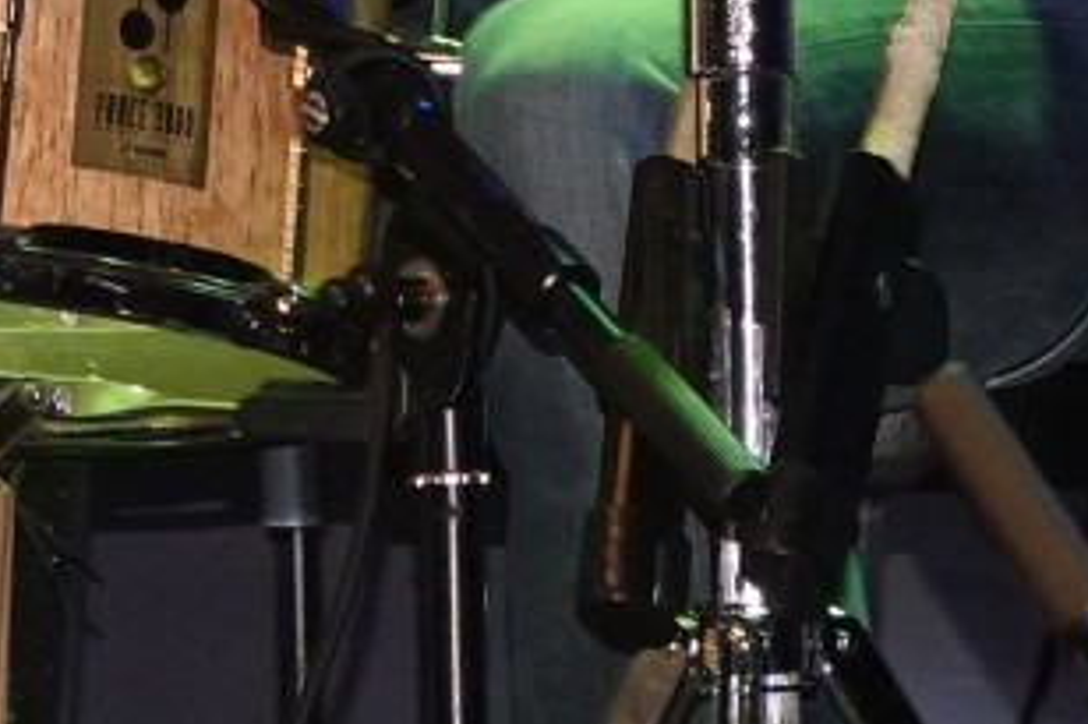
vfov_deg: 2.3
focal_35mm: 605
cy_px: -929
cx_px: 823
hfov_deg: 3.4
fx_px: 18274
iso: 1000
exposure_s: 1/60
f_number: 4
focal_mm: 42.08
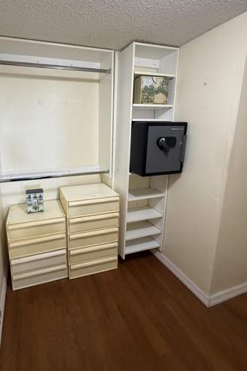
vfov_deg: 89.8
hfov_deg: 65.6
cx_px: 83
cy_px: 169
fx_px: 185
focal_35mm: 18
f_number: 2.2
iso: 320
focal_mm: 2.22
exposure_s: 1/60
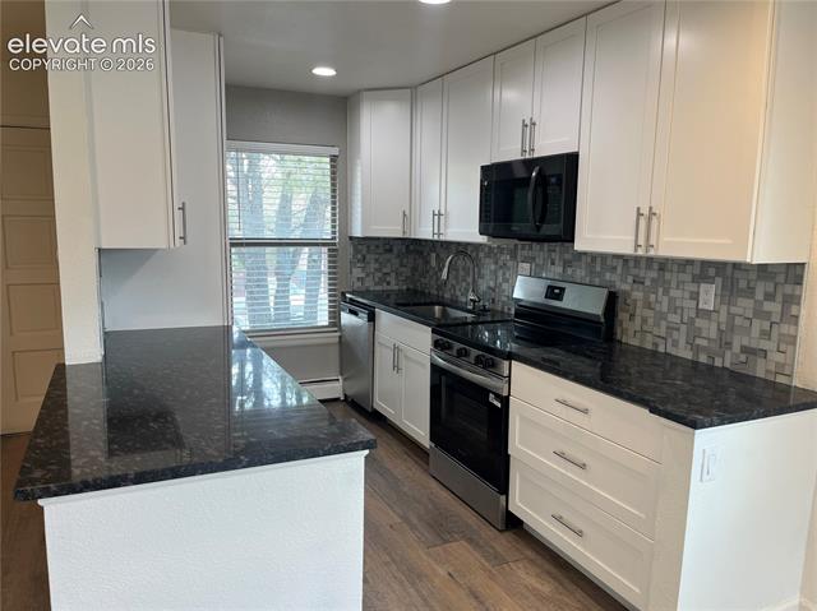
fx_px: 613
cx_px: 408
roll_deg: -1.2
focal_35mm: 26
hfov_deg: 67.3
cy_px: 306
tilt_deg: -8.9
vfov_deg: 53.0
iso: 64
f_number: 1.6
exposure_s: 1/120
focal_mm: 5.1
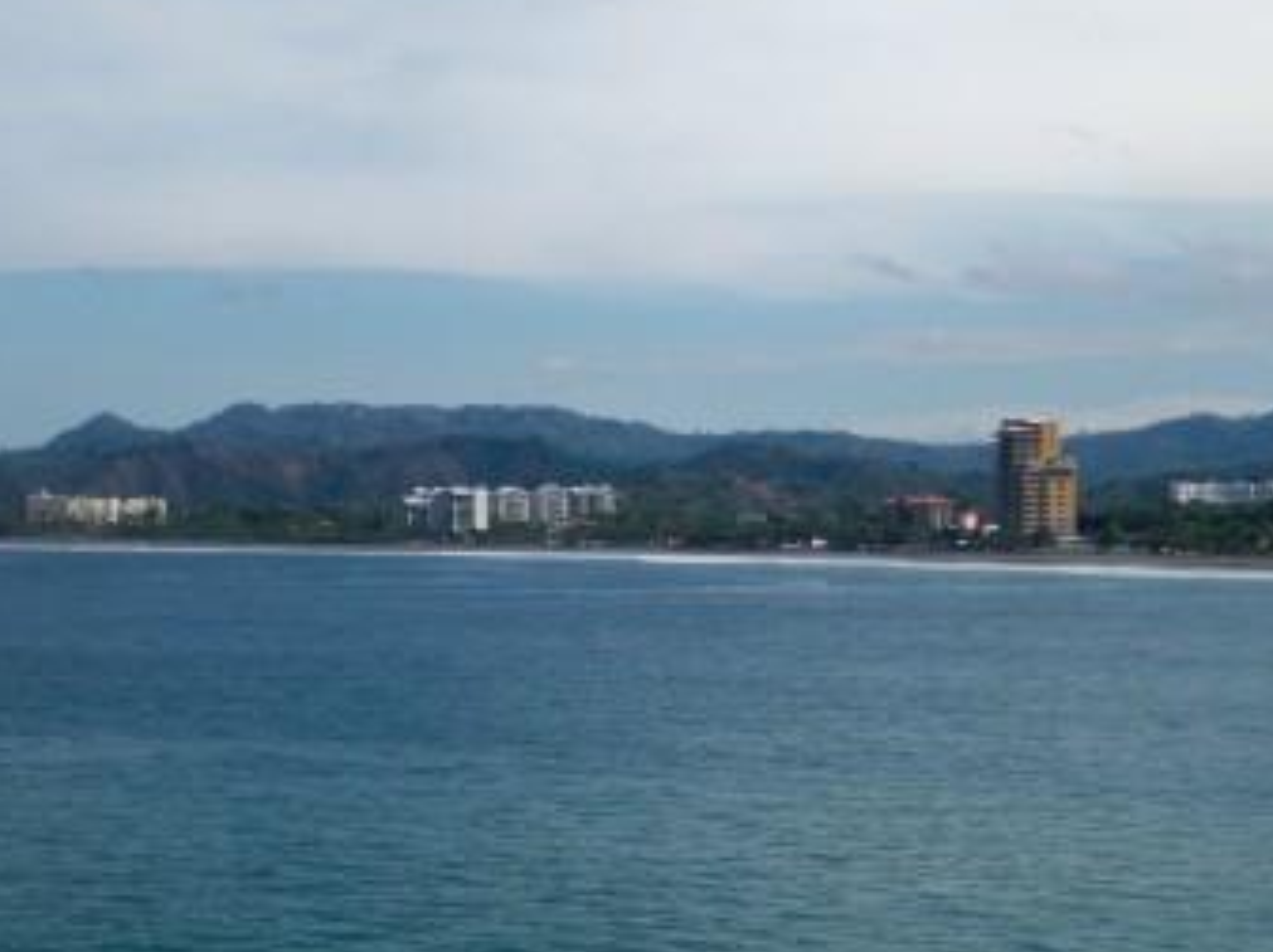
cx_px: 737
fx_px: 3710
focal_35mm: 101
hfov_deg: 19.5
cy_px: 457
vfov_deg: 14.6
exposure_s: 1/640
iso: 64
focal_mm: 15.1
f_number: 5.1
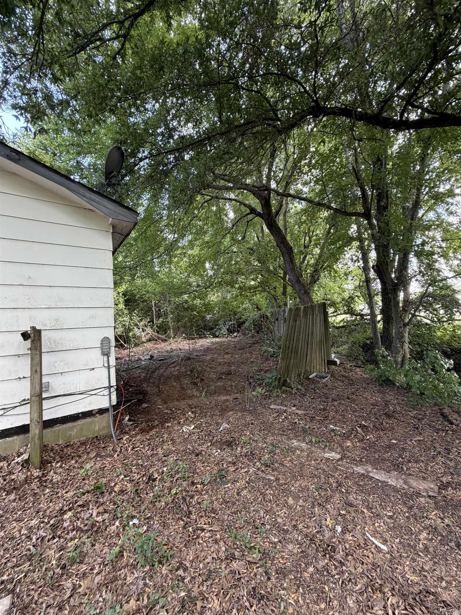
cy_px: 308
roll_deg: +2.9
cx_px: 230
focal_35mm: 14
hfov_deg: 85.7
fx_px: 249
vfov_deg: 102.1
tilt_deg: +2.8
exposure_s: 1/121
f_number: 2.2
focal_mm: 2.22
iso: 200
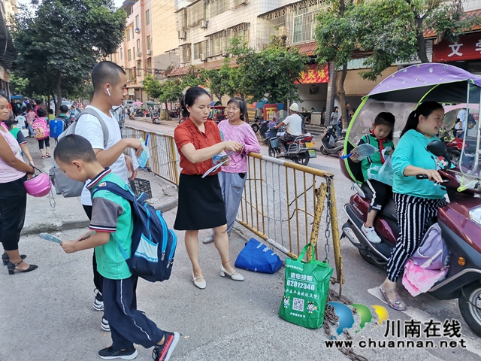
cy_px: 180
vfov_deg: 53.1
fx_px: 361
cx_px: 240
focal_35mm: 26
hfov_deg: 67.3
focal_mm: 4.75
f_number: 1.8
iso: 50
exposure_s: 1/155
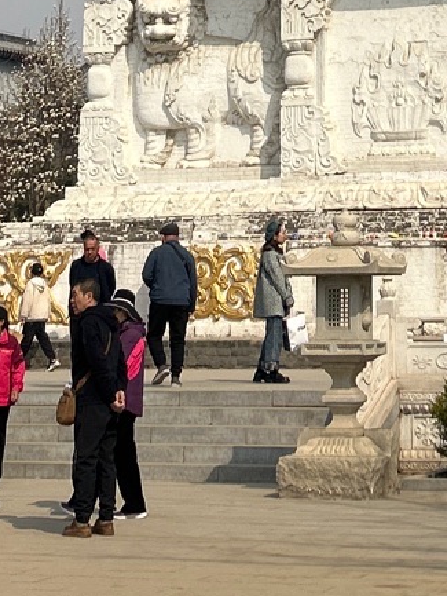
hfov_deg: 12.3
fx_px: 2065
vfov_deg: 15.3
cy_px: -266
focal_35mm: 120
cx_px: 378
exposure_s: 1/6993
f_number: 1.5
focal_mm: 5.7
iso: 50
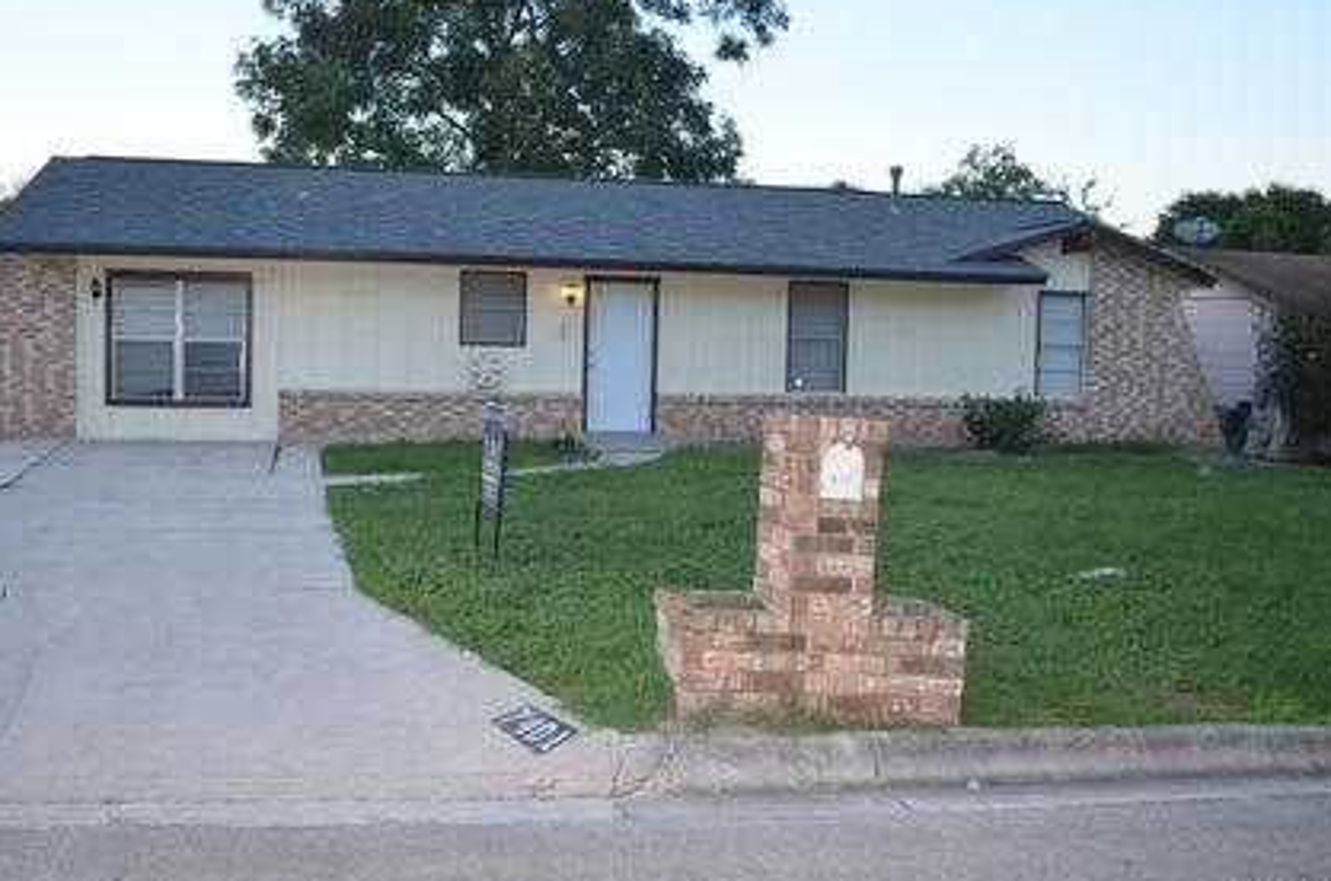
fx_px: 1328
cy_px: 385
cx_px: 616
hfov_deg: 53.2
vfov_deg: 36.6
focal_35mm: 36
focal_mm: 20
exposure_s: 1/100
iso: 400
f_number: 3.8
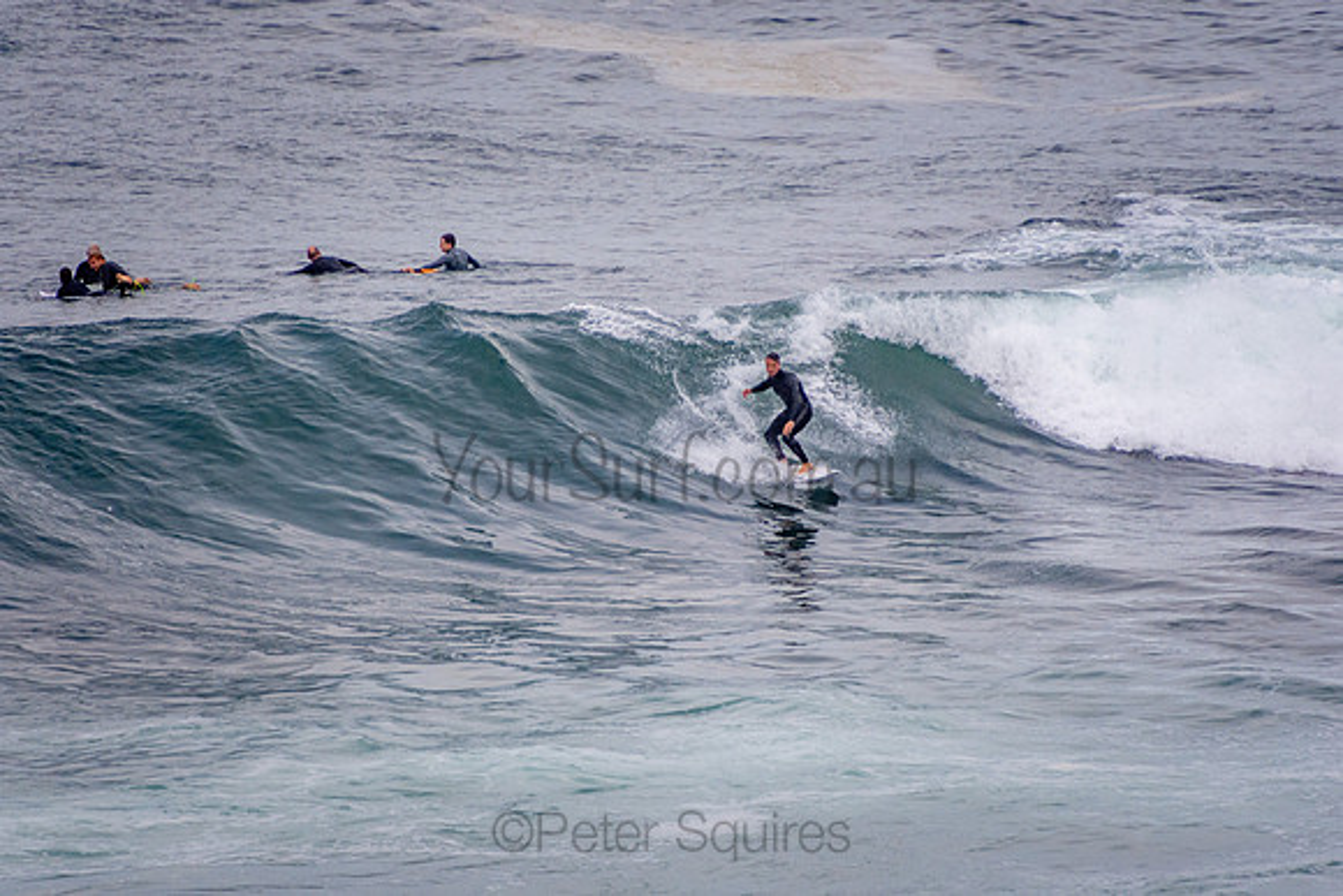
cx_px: 672
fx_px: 22388
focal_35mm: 600
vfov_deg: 2.3
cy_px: 448
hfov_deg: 3.4
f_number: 5.6
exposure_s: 1/250
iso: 1000
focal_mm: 400
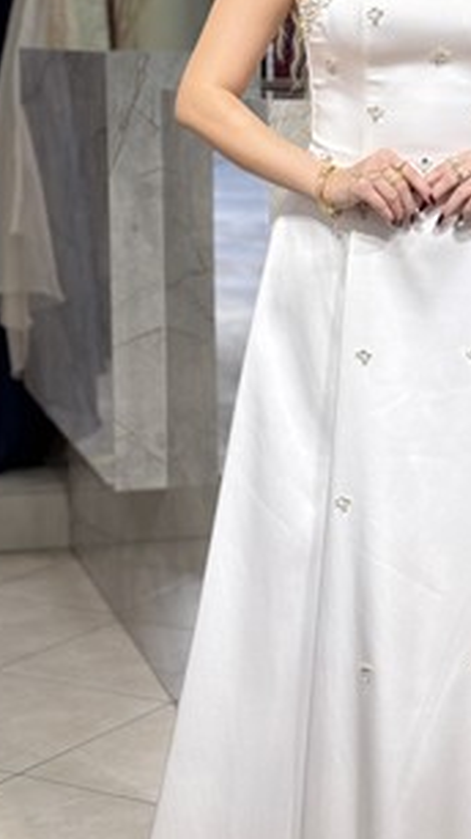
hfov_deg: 13.2
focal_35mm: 91
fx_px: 2022
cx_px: 419
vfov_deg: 23.4
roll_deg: -0.7
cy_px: 352
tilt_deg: -8.5
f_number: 1.78
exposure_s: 1/300
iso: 80
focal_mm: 6.76
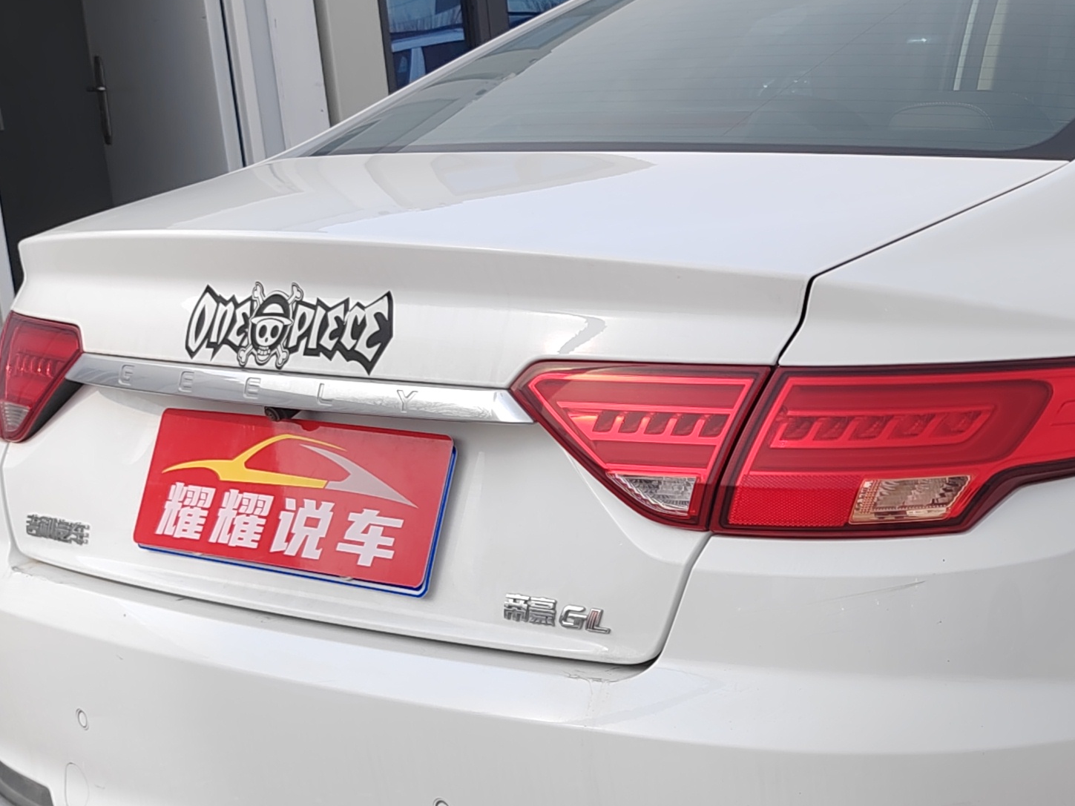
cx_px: 1021
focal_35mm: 73
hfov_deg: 25.6
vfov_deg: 20.1
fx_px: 2267
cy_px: 576
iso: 50
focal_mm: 6.14
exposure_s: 1/560
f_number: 1.8
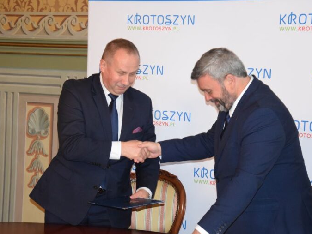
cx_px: 169
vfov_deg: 18.0
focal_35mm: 82
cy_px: 118
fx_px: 739
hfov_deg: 23.8
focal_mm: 50
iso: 2500
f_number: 5
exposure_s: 1/60
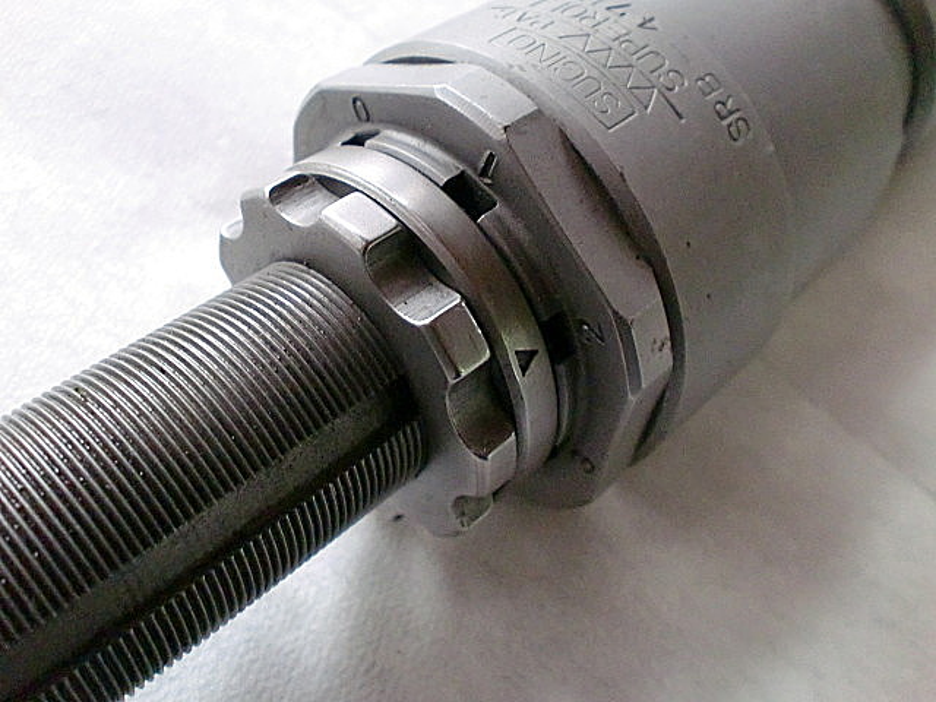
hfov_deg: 52.6
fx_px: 946
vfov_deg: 40.7
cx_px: 468
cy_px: 351
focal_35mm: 35
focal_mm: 6.3
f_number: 3.1
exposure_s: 1/60
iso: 640
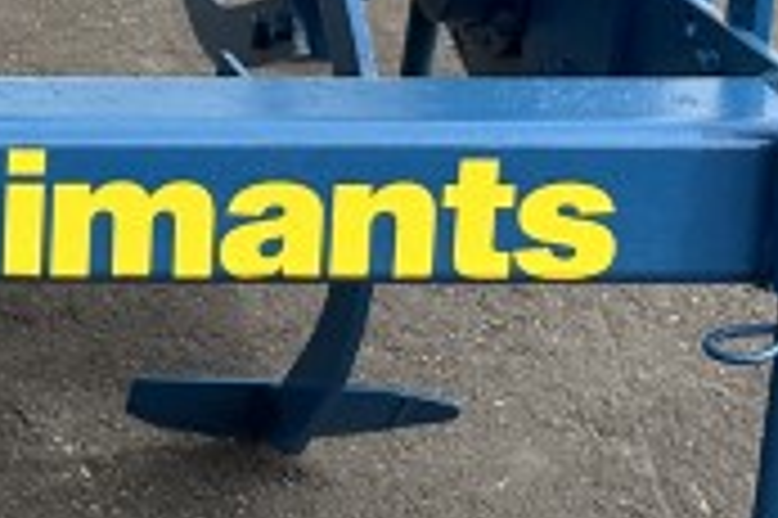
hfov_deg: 12.7
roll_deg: -0.9
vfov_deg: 9.0
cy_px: -234
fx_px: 3195
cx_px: -594
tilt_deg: -26.0
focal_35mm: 148
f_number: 1.78
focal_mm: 6.86
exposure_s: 1/2809
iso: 80
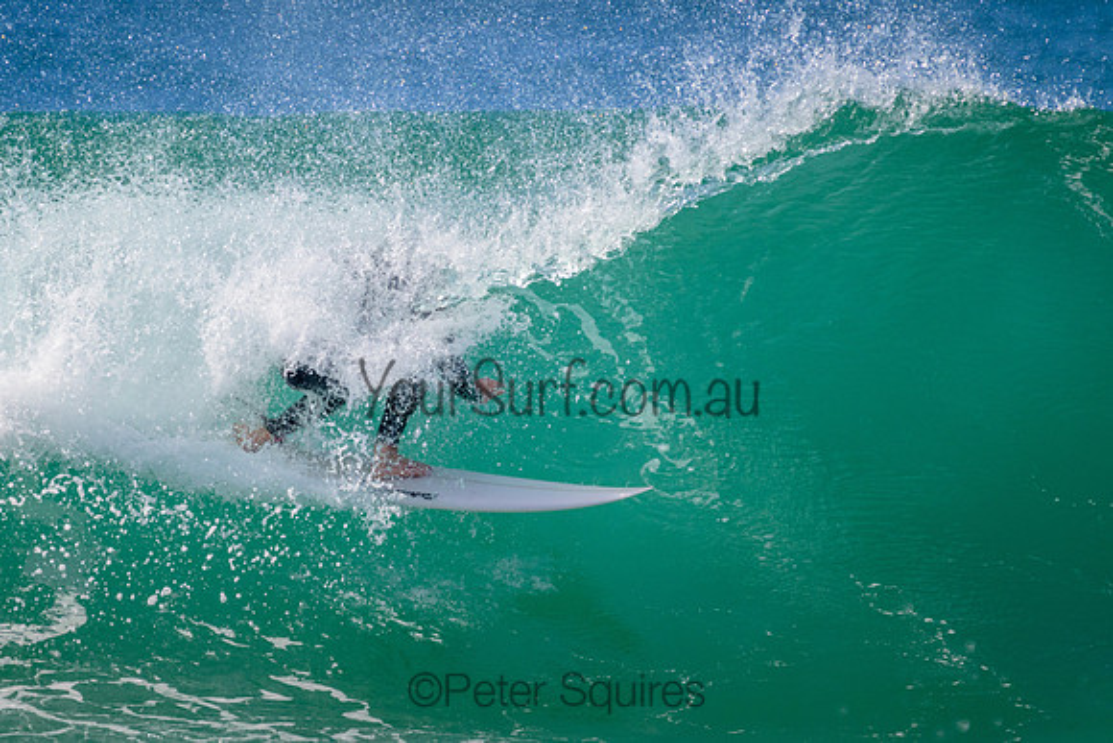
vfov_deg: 1.5
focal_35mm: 912
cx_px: 479
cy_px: 345
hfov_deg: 2.3
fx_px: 28187
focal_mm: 800
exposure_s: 1/2000
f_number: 11
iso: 1600
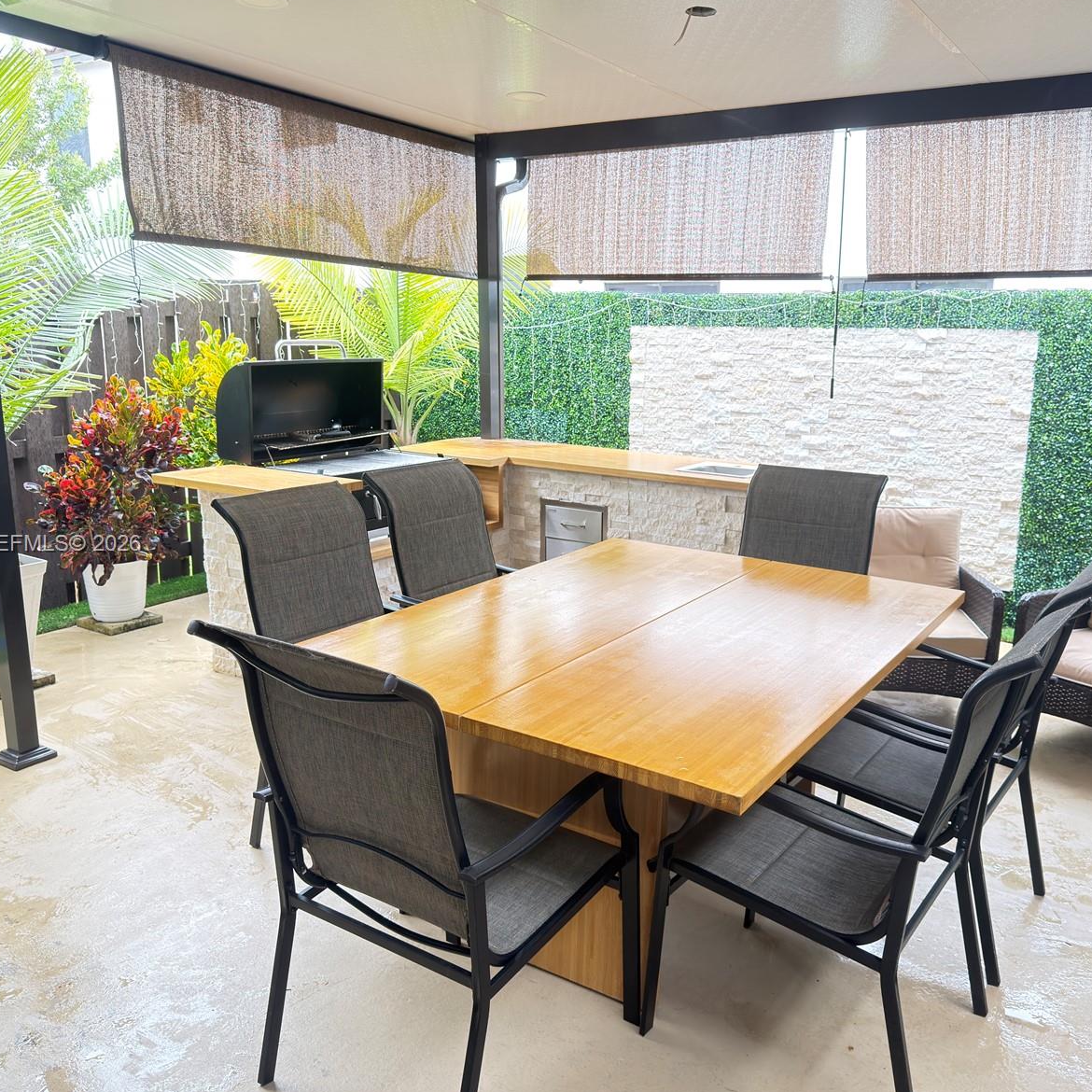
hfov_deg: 55.5
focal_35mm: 29
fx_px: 1035
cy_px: 545
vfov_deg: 55.6
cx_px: 597
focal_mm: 6.76
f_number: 1.78
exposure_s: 1/112
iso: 200
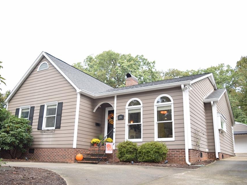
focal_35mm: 31
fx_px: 221
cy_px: 93
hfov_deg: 58.3
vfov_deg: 45.5
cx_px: 122
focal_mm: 18
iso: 200
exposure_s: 1/200
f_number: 3.5
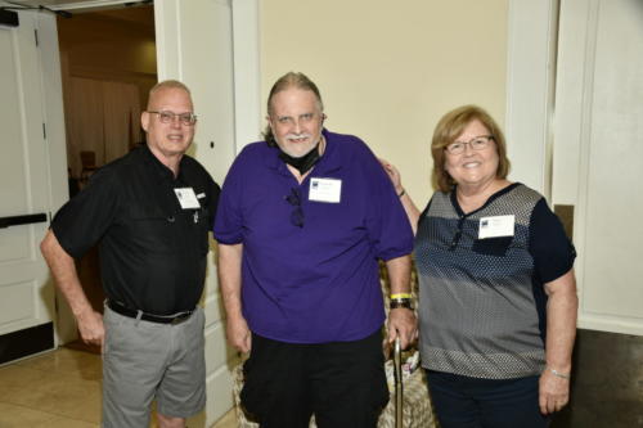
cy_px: 214
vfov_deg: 36.8
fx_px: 643
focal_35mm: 36
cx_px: 322
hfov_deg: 53.1
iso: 400
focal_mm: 24
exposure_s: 1/60
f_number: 7.1
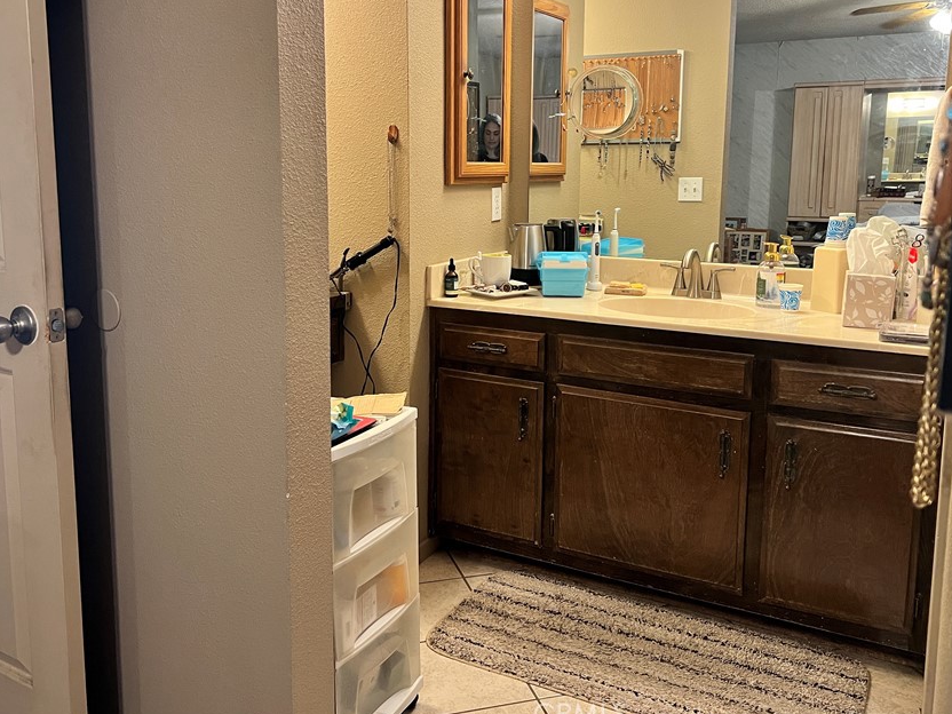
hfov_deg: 56.8
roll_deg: -0.1
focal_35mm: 32
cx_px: 474
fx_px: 880
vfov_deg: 44.0
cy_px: 291
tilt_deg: -8.2
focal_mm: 5.7
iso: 250
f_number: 1.5
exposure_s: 1/60
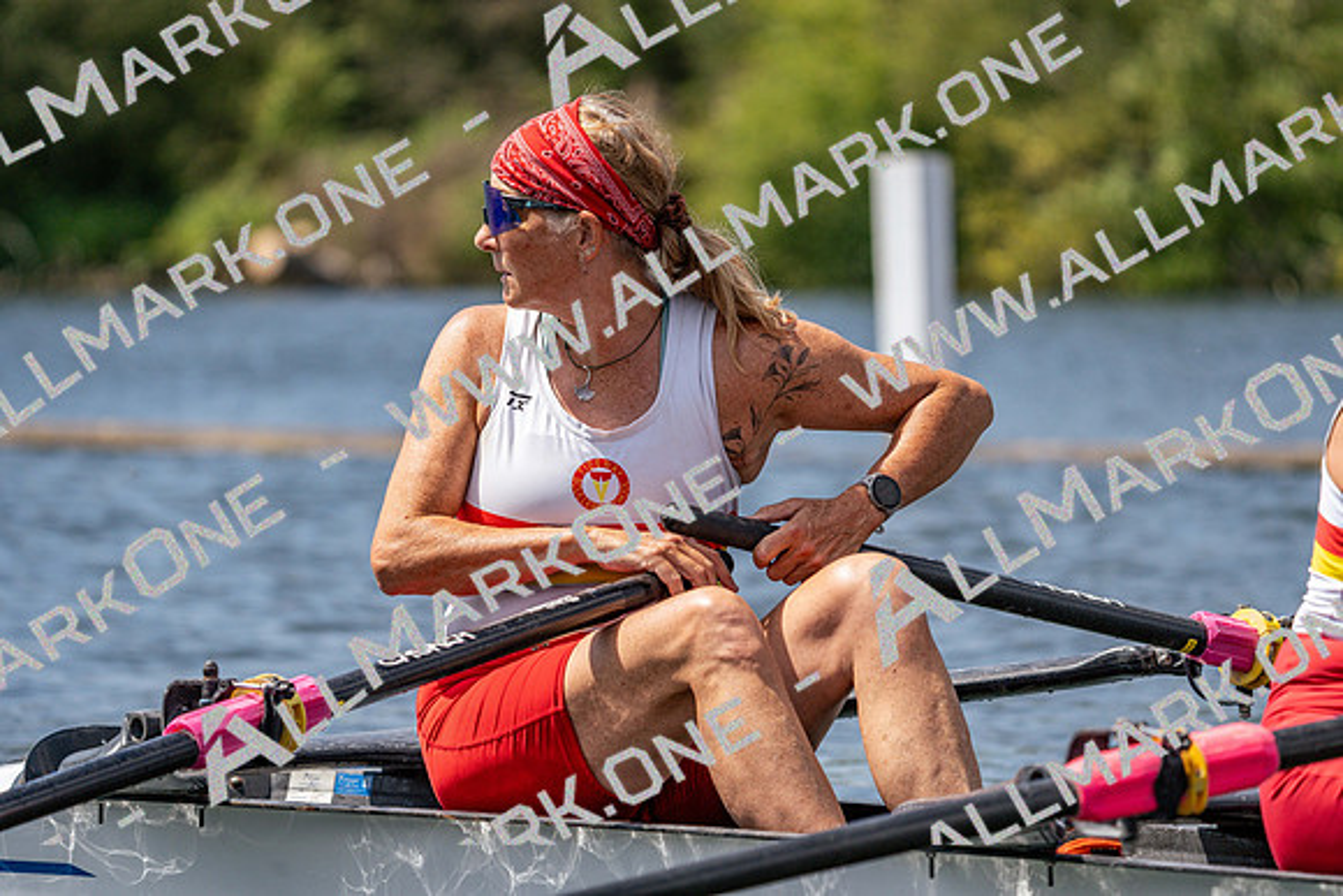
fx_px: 10261
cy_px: 448
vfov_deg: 5.0
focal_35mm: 275
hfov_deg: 7.5
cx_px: 672
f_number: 5.6
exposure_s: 1/2000
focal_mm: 275
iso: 250
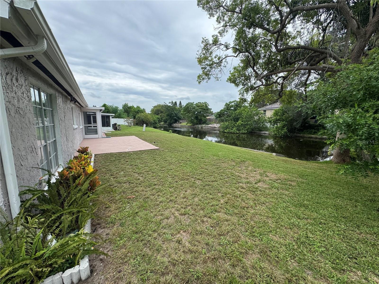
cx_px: 190
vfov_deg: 85.7
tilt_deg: -7.5
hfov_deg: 102.1
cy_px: 142
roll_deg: +0.2
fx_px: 153
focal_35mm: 14
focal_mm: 2.22
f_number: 2.2
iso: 50
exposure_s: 1/1420
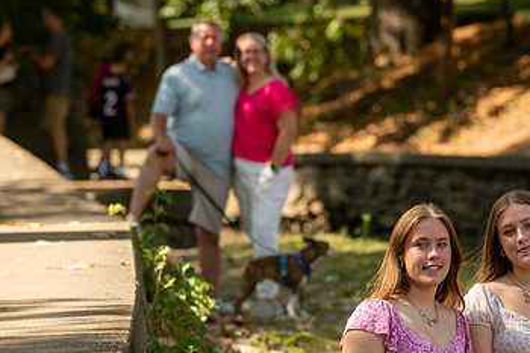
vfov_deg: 3.7
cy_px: 264
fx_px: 5503
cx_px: 492
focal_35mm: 374
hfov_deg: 5.5
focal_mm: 200
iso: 250
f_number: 5
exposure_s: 1/320
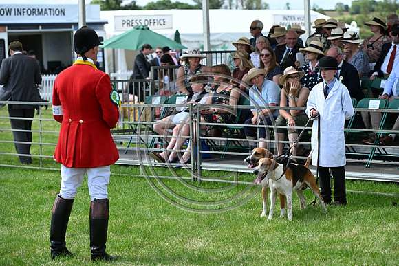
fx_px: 1219
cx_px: 200
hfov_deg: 18.6
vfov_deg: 12.5
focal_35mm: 110
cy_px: 133
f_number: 4.5
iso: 320
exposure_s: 1/1250
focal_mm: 110
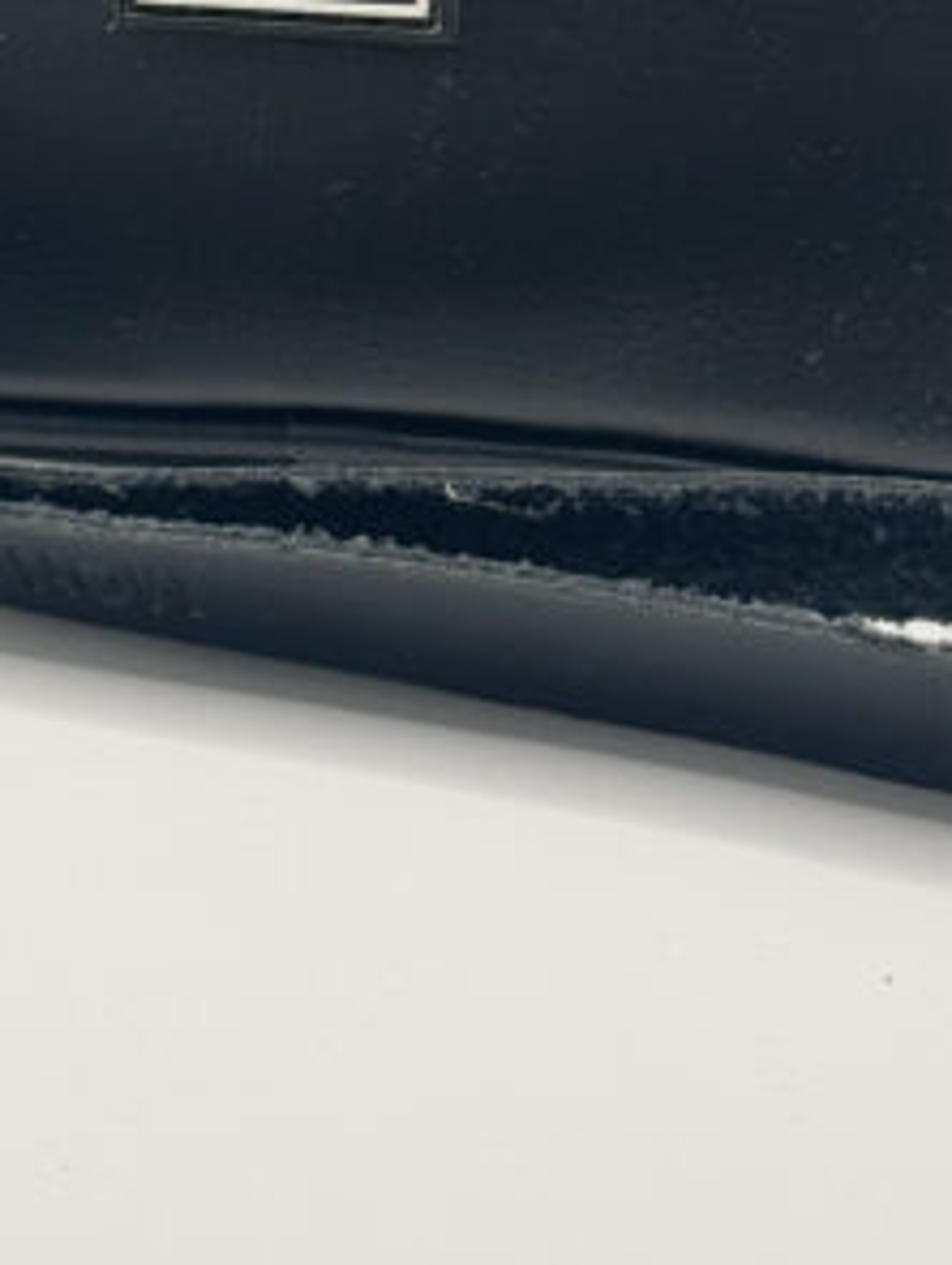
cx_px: 395
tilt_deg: -17.3
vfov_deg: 14.8
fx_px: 4757
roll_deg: +0.6
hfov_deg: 11.4
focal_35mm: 130
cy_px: -69
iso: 50
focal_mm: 6.76
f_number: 1.78
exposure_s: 1/114
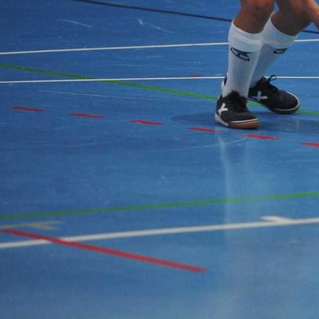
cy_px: 41
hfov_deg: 4.0
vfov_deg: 4.1
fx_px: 4494
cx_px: 445
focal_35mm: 431
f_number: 2.8
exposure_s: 1/640
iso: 3200
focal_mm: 170
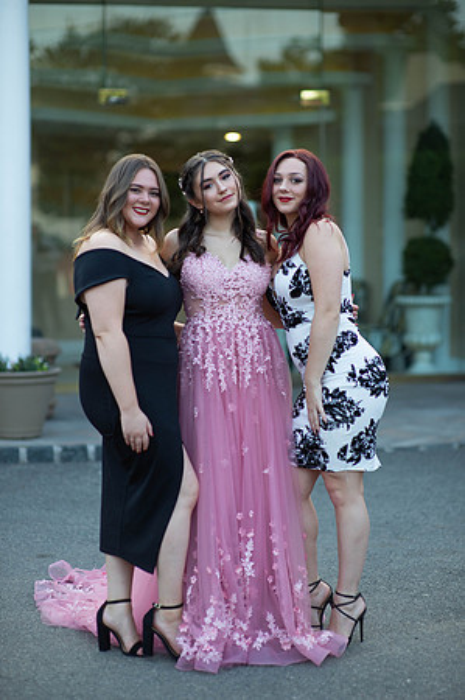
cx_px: 232
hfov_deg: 16.0
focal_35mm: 85
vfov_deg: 23.9
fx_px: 1651
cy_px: 350
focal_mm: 85
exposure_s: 1/800
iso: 250
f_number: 2
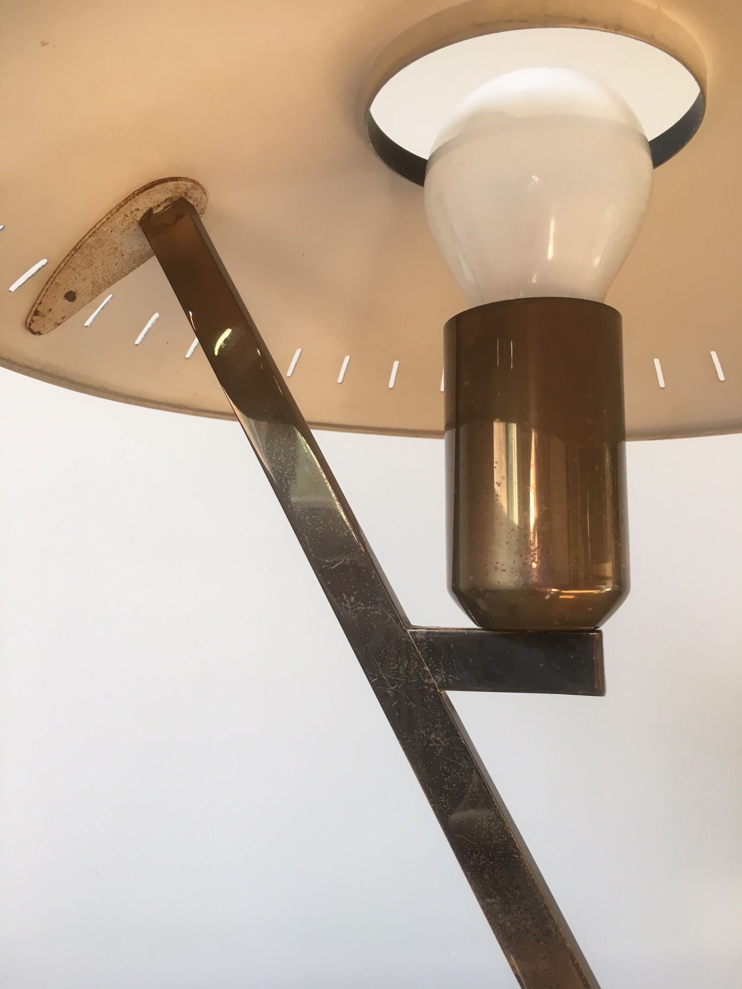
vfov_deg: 61.7
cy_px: 494
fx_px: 829
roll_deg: -0.7
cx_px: 371
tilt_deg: +6.1
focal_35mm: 29
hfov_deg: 48.2
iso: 32
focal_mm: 4.15
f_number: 2.2
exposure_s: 1/33
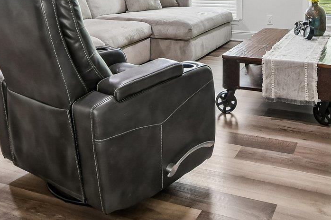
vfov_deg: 26.5
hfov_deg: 44.4
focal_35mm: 44
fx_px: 404
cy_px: -55
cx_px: 185
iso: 400
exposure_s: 1/15
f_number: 8
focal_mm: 10
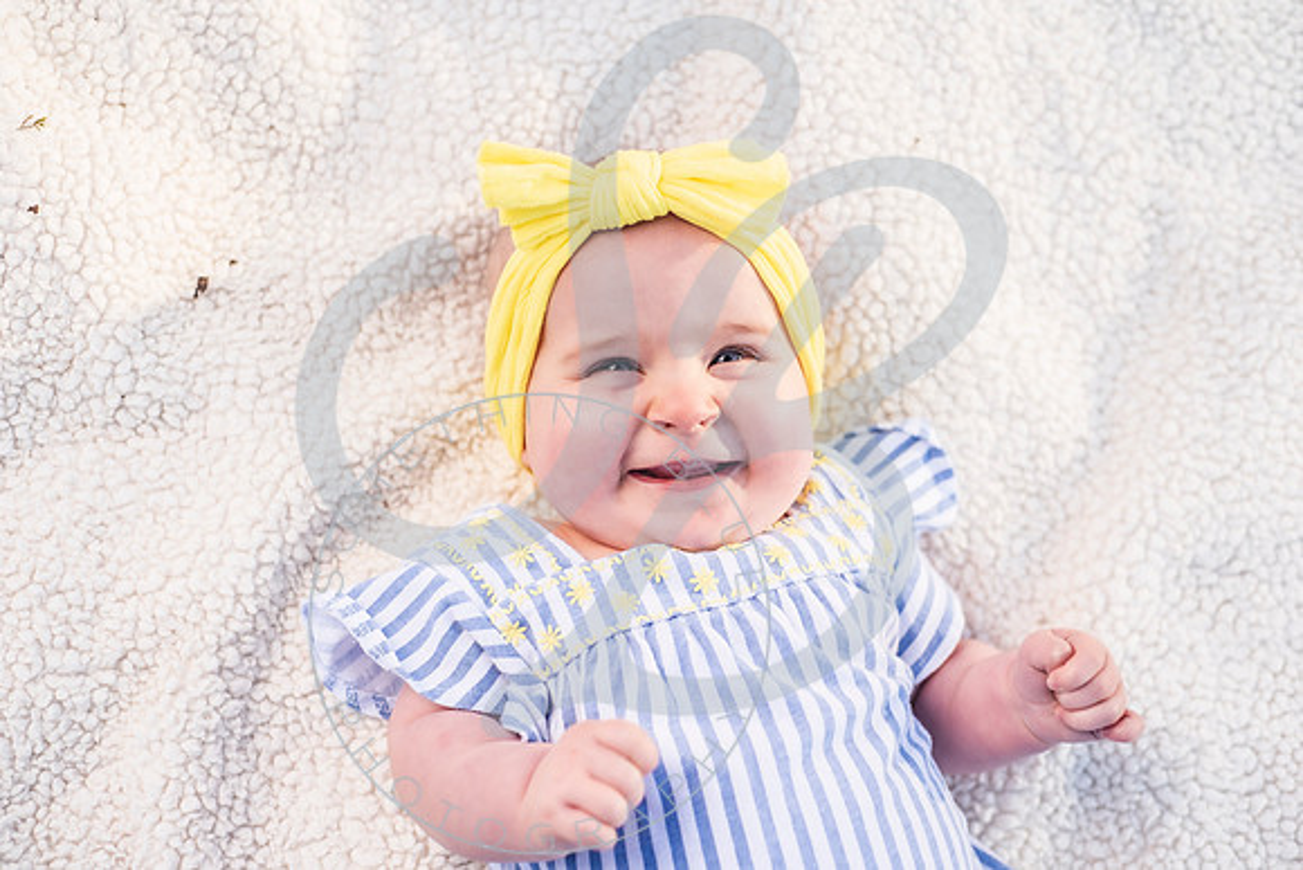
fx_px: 1810
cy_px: 435
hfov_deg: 39.6
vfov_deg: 27.0
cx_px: 652
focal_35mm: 50
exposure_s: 1/320
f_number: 2.8
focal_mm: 50
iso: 100
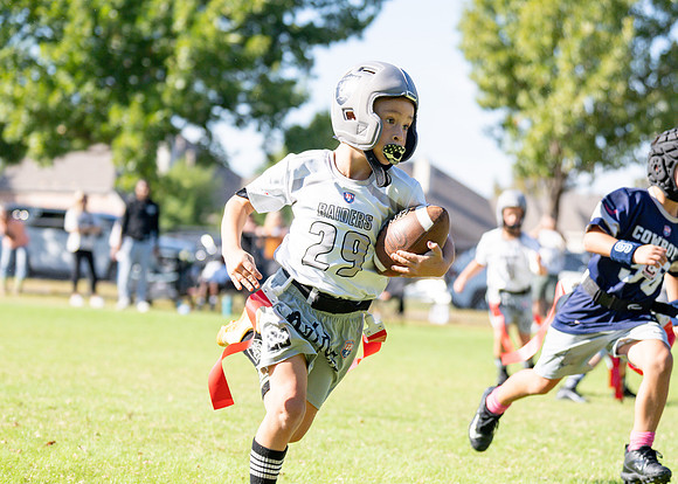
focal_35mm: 113
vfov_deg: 12.7
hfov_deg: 17.8
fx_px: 2168
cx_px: 354
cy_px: 285
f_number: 2.8
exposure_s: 1/3200
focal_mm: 70
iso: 250
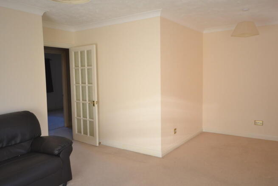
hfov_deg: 61.9
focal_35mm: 30
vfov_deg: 43.6
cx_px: 139
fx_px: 232
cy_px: 93
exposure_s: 1/50
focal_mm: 20
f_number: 5.6
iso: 400
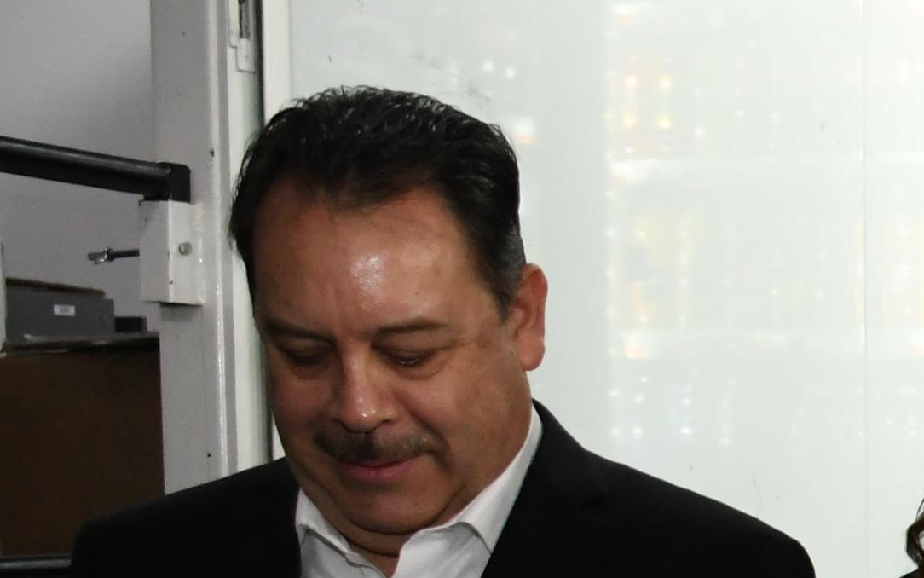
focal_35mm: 106
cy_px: 793
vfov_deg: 11.9
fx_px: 2670
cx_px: 1676
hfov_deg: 16.4
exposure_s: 1/100
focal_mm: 18
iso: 2000
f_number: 3.5
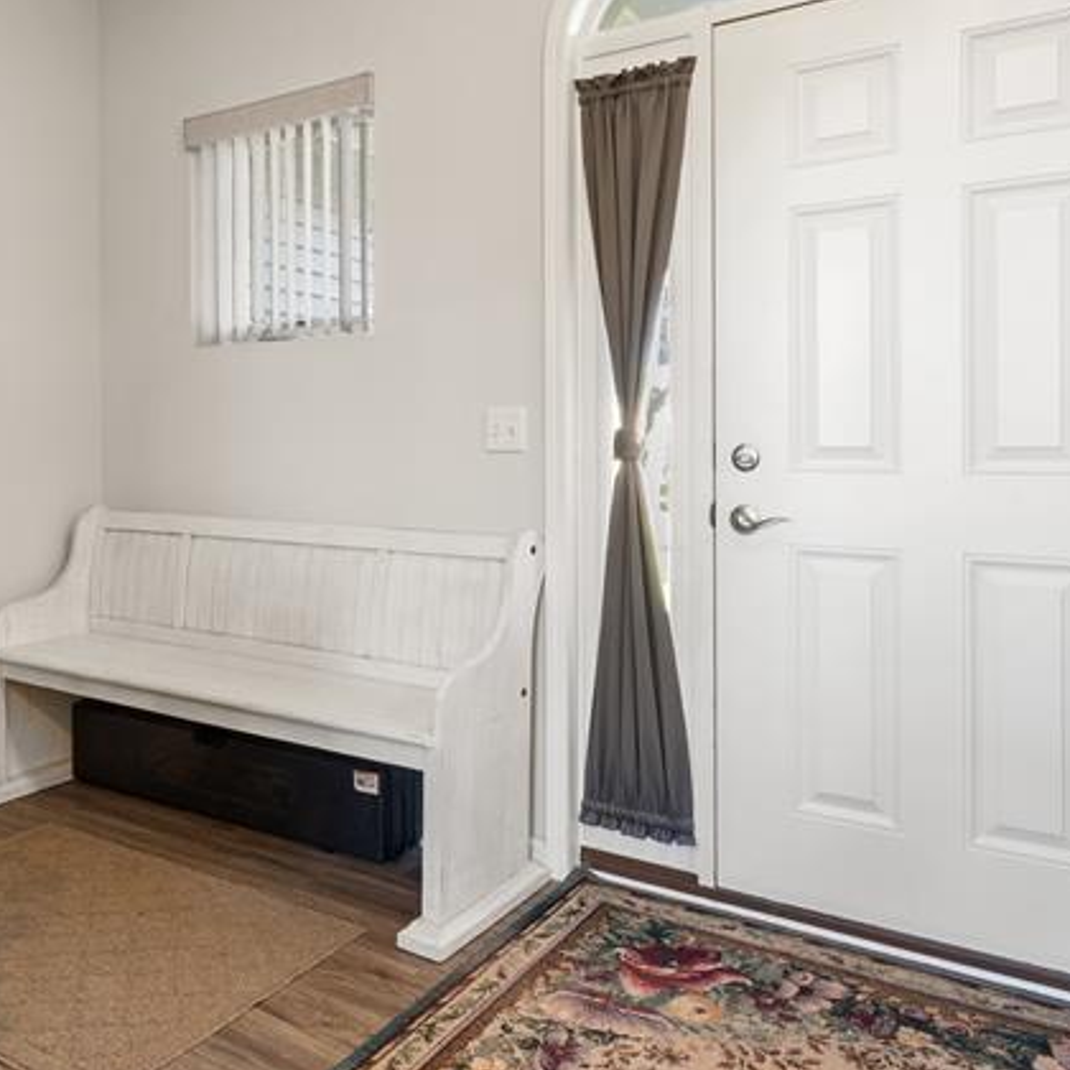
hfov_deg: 54.9
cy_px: 455
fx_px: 1014
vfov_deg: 55.4
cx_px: 395
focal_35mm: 29
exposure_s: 4
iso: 100
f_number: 11
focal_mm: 14
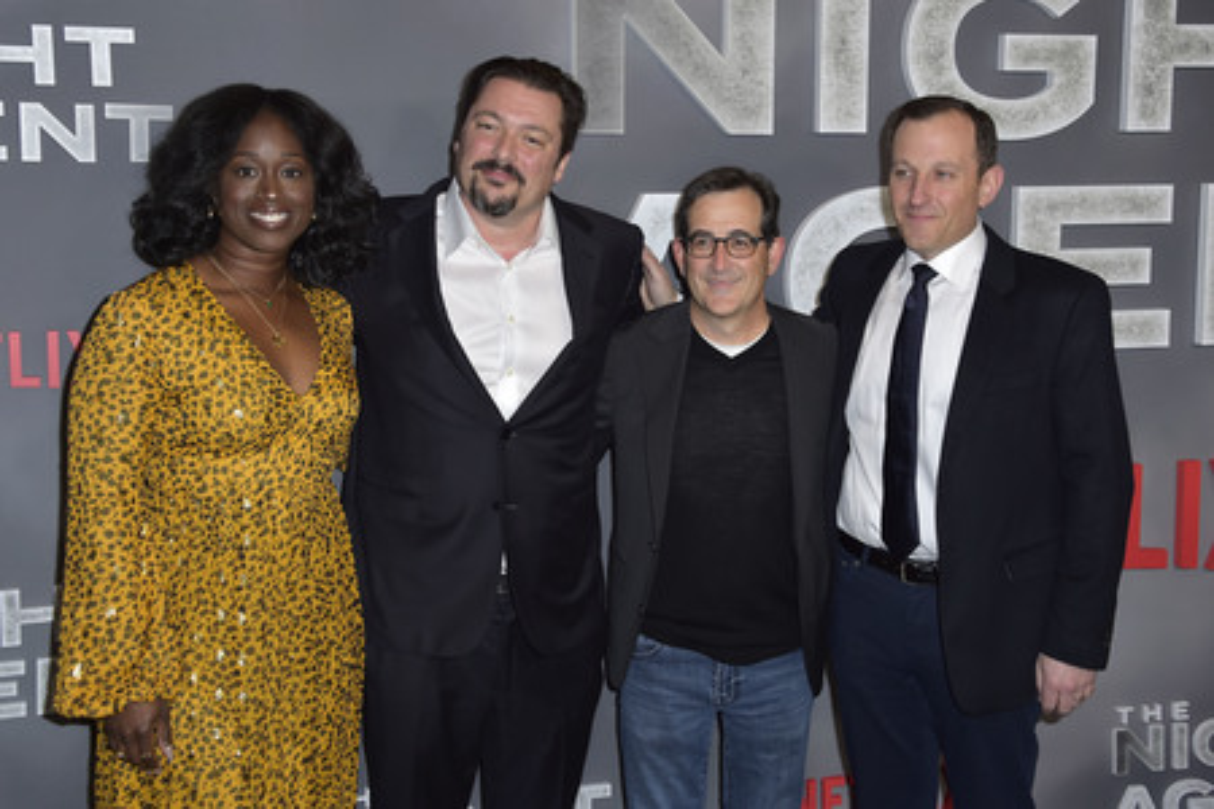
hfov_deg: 41.1
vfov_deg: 28.1
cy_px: 404
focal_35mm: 48
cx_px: 607
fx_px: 1619
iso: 400
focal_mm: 48
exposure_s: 1/250
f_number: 6.3
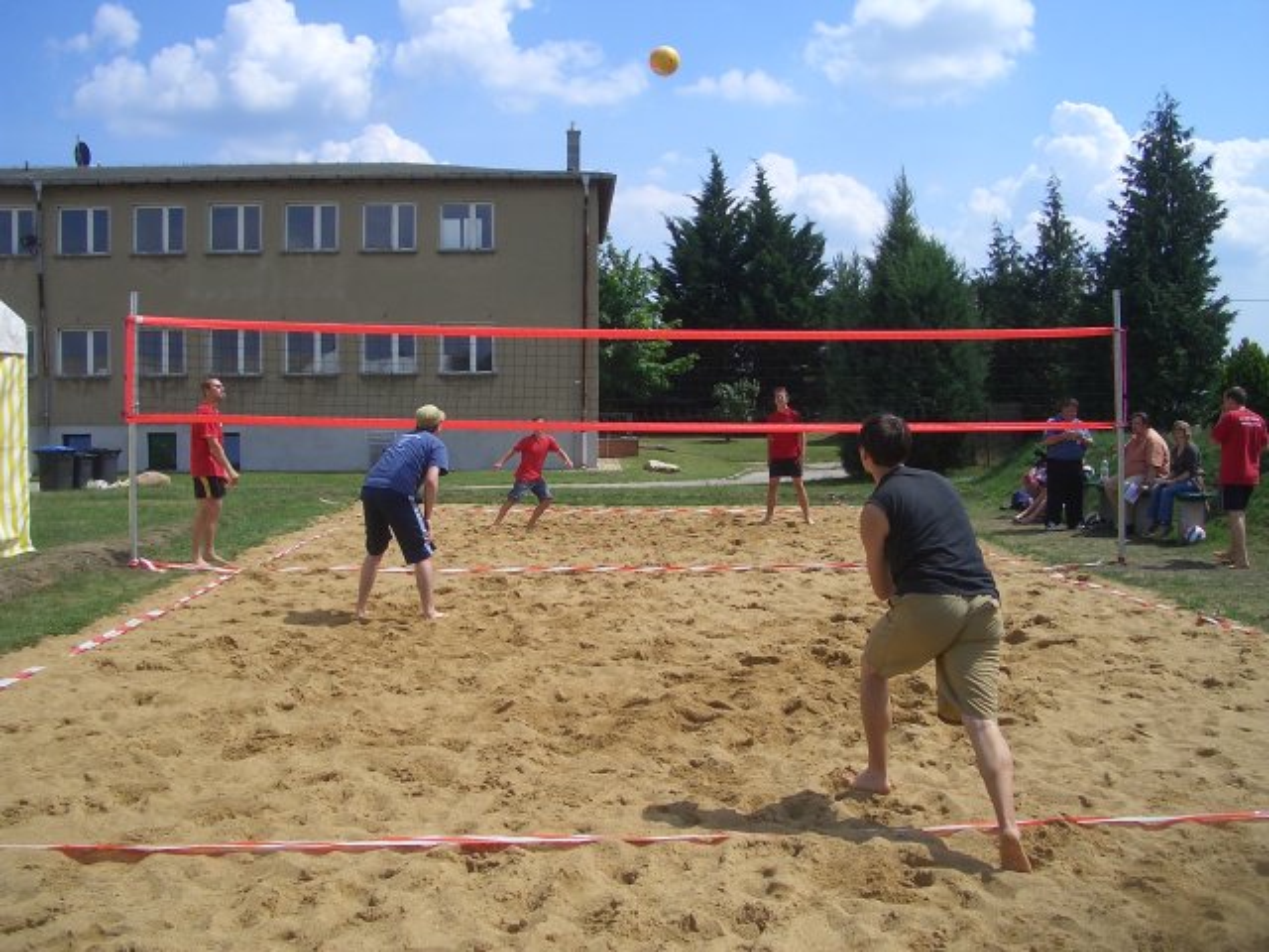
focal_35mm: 35
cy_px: 476
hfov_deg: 52.6
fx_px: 1283
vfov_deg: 40.7
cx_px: 634
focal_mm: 5.8
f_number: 4.3
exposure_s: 1/640
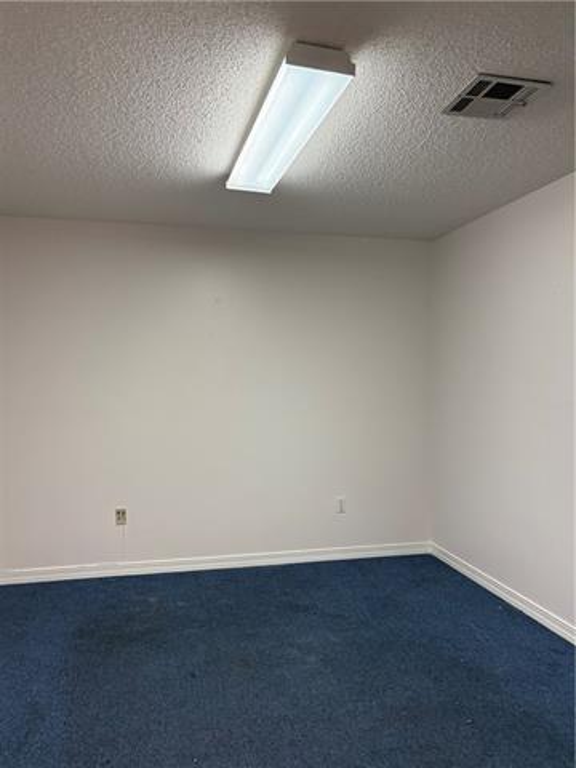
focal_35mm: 26
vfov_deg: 67.3
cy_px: 384
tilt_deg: -0.3
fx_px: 577
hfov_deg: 53.1
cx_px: 288
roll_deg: -0.3
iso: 160
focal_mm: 5.96
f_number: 1.6
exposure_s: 1/60
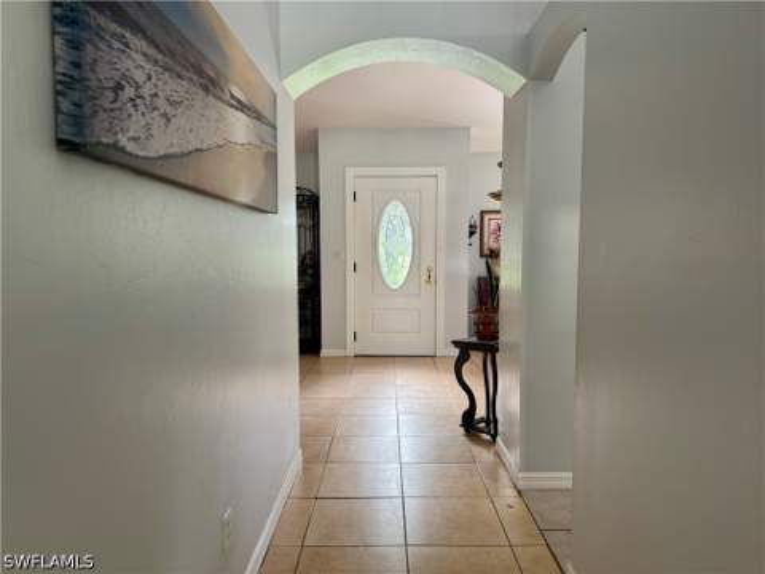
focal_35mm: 24
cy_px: 287
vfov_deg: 56.8
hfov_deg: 71.6
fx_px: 530
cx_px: 382
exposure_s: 1/60
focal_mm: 6.76
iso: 125
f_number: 1.78
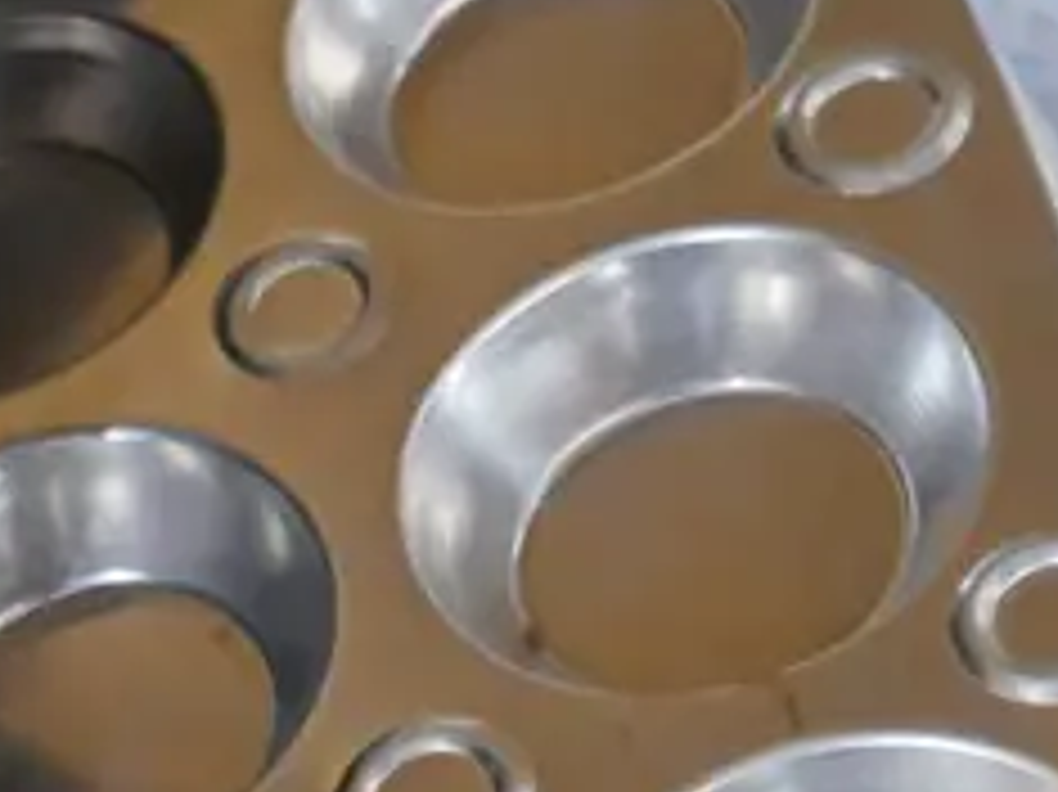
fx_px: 3727
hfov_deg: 15.4
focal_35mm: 122
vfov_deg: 11.6
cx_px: -333
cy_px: 1181
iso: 3200
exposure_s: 1/25
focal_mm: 14
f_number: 3.5
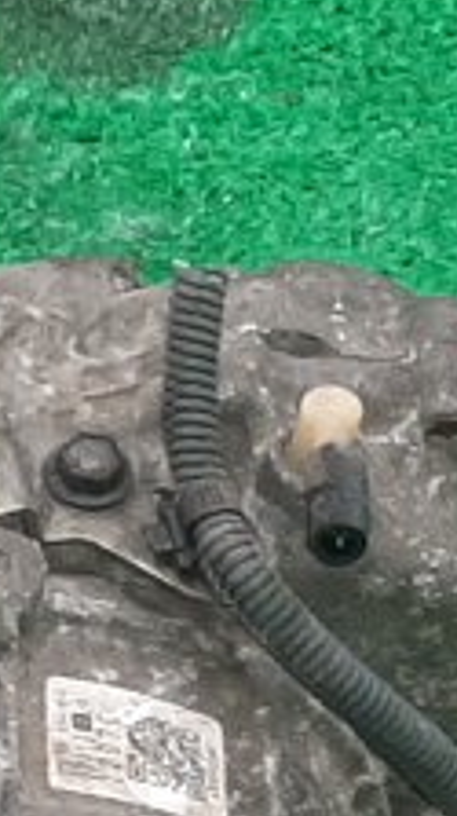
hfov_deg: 6.3
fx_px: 3953
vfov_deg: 11.4
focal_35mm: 183
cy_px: 1101
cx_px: -695
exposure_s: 1/50
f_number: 1.7
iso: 154
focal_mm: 3.93
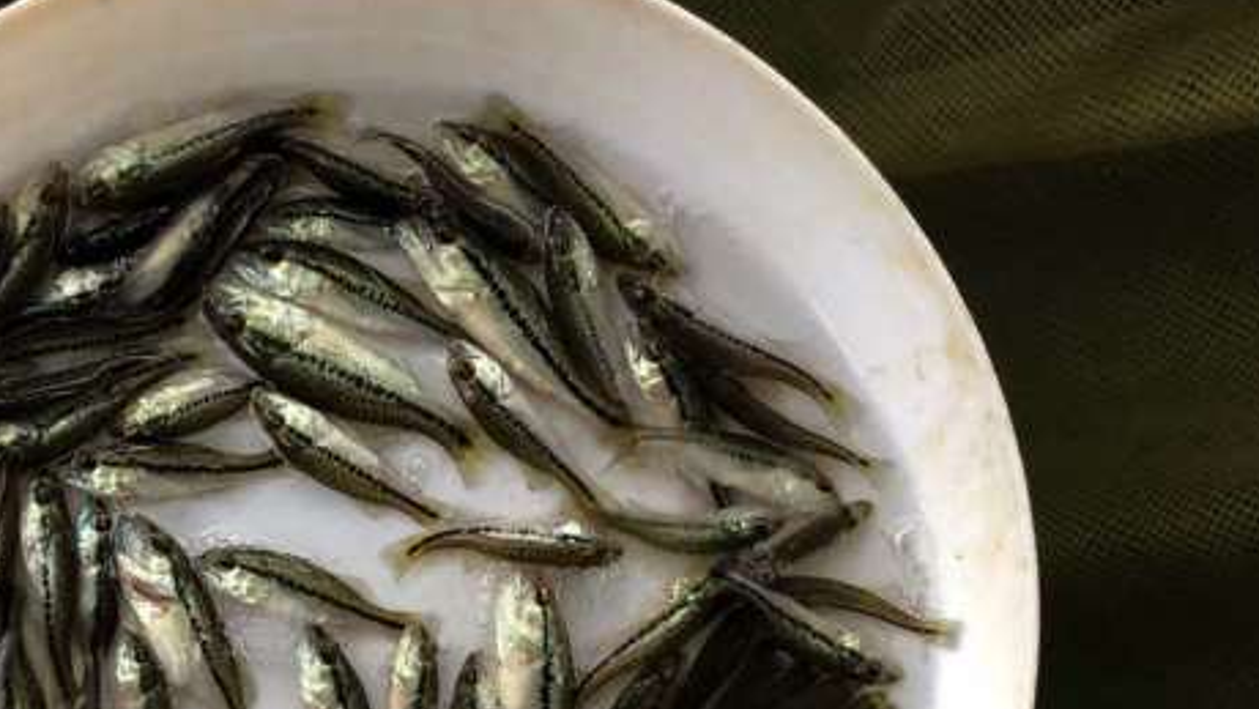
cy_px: 654
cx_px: 378
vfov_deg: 22.1
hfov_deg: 38.5
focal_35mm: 53
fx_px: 1770
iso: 50
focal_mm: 4
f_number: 1.8
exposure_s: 1/15
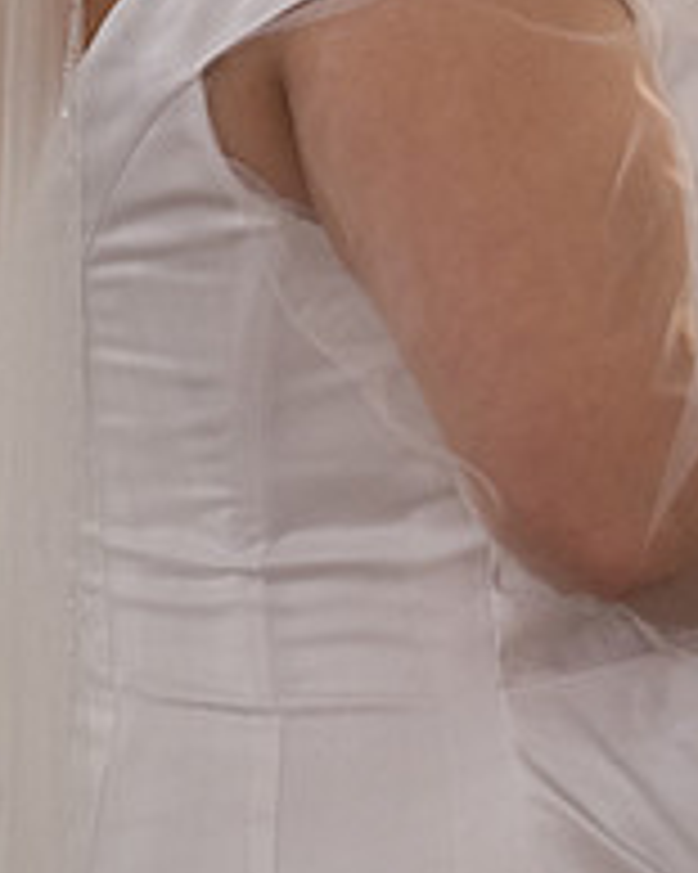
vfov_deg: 3.4
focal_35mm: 562
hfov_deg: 2.7
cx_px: 1189
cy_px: 448
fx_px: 14524
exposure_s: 1/160
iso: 2000
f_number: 2.8
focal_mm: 200
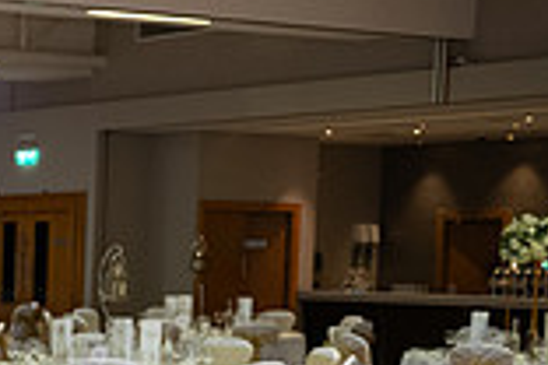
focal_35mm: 104
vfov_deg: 12.9
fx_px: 1583
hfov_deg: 16.5
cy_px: 398
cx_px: -436
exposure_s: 1/160
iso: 1000
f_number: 3.5
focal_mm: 28
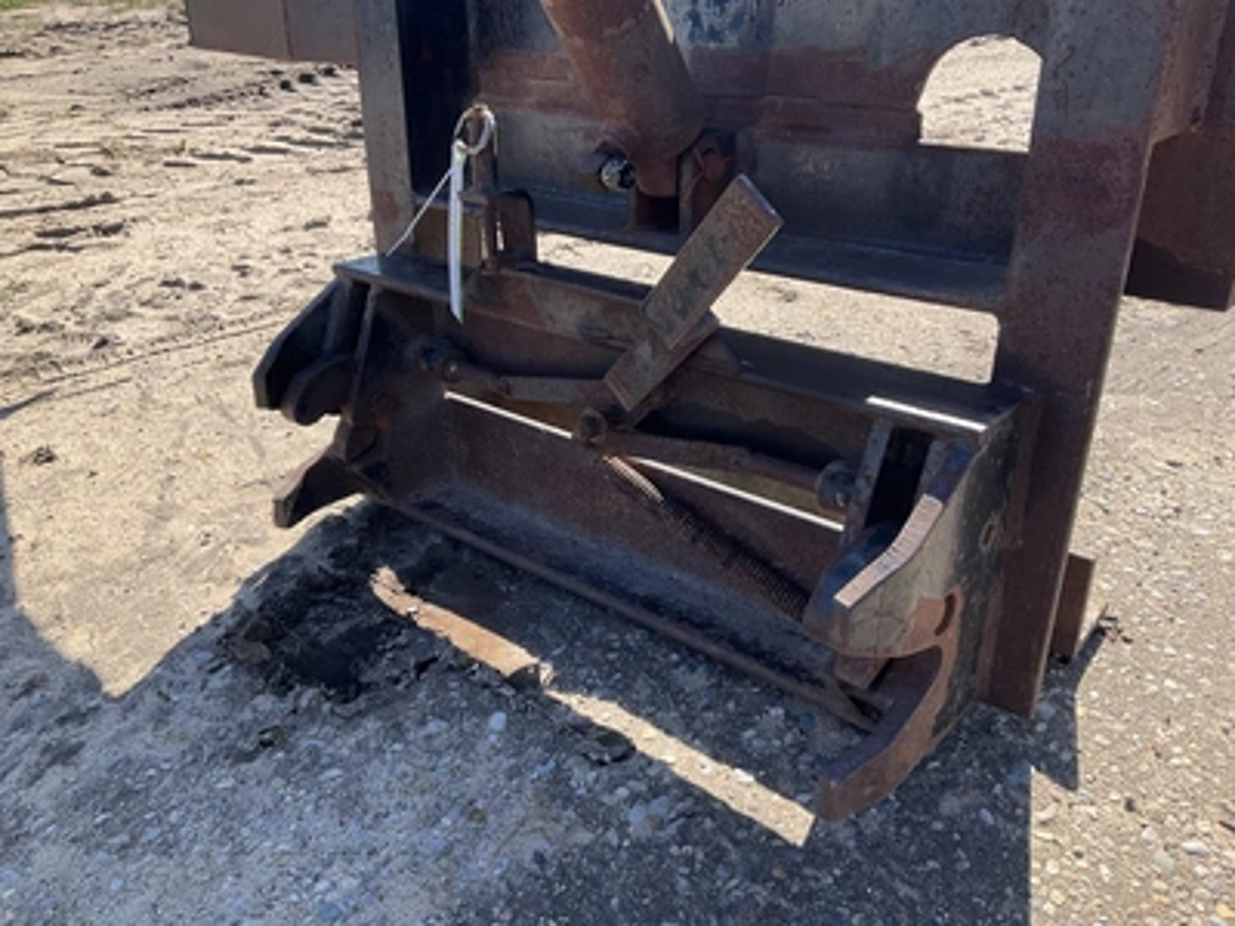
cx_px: 618
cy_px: 463
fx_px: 1035
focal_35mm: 29
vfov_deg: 48.2
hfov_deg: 61.7
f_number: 1.8
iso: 25
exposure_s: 1/642
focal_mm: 3
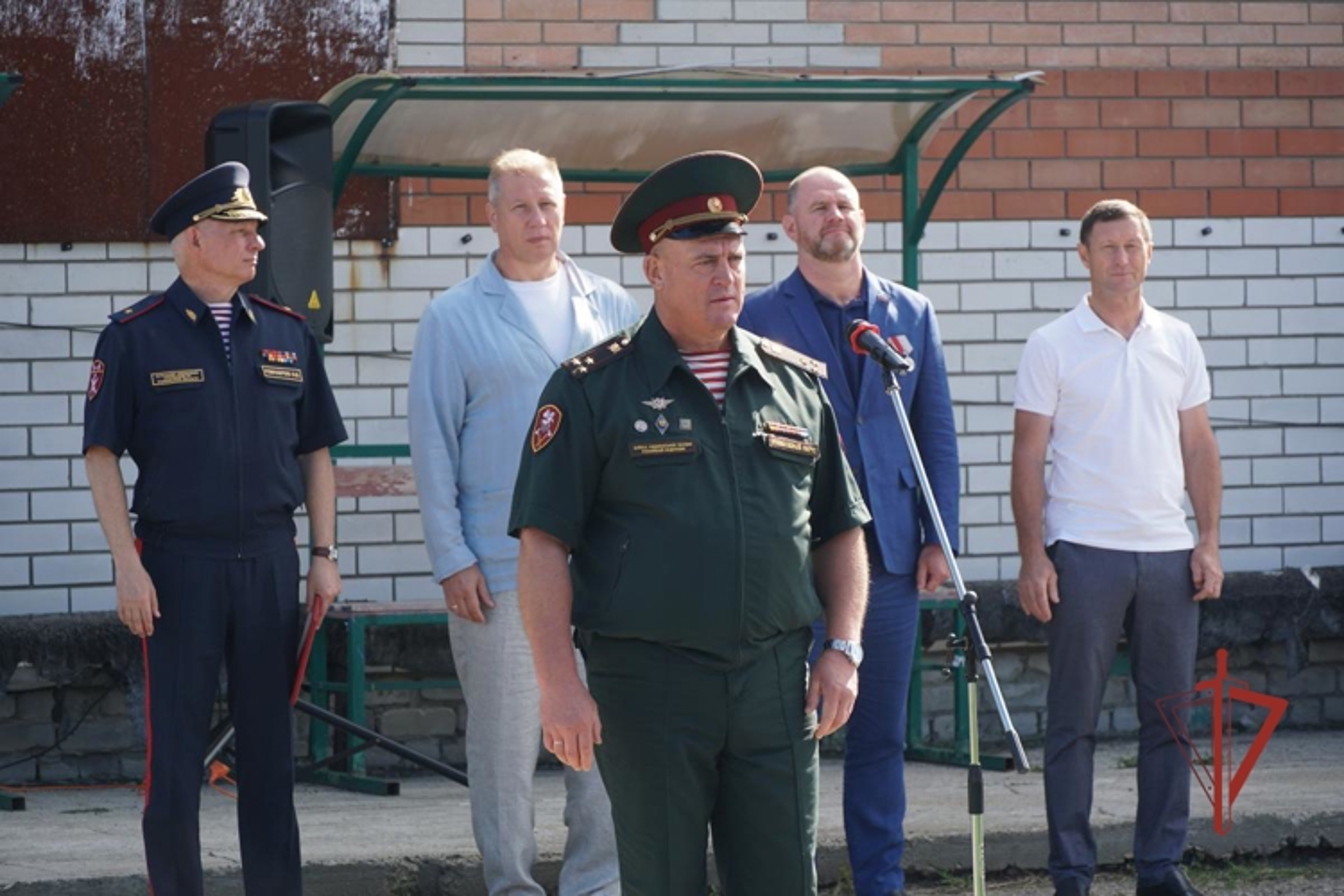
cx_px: 672
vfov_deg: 9.6
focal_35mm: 142
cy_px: 448
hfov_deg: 14.4
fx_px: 5320
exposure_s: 1/160
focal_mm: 95
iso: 125
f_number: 5.6
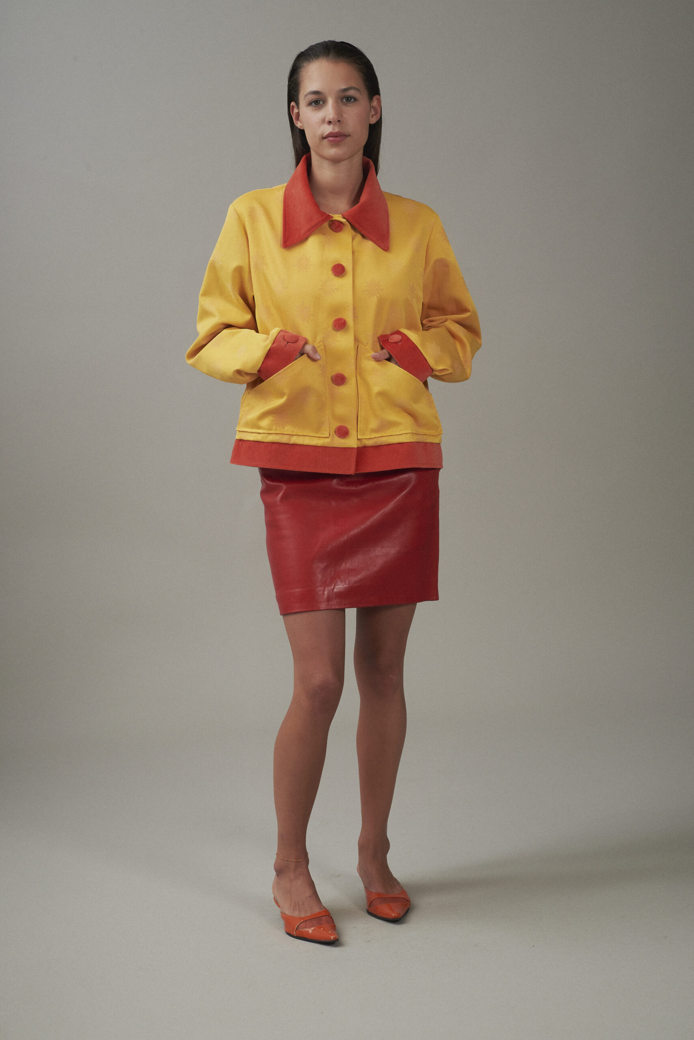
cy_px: 520
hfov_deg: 19.5
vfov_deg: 28.8
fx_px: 2022
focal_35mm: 70
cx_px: 347
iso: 200
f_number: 11
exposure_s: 1/160
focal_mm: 70
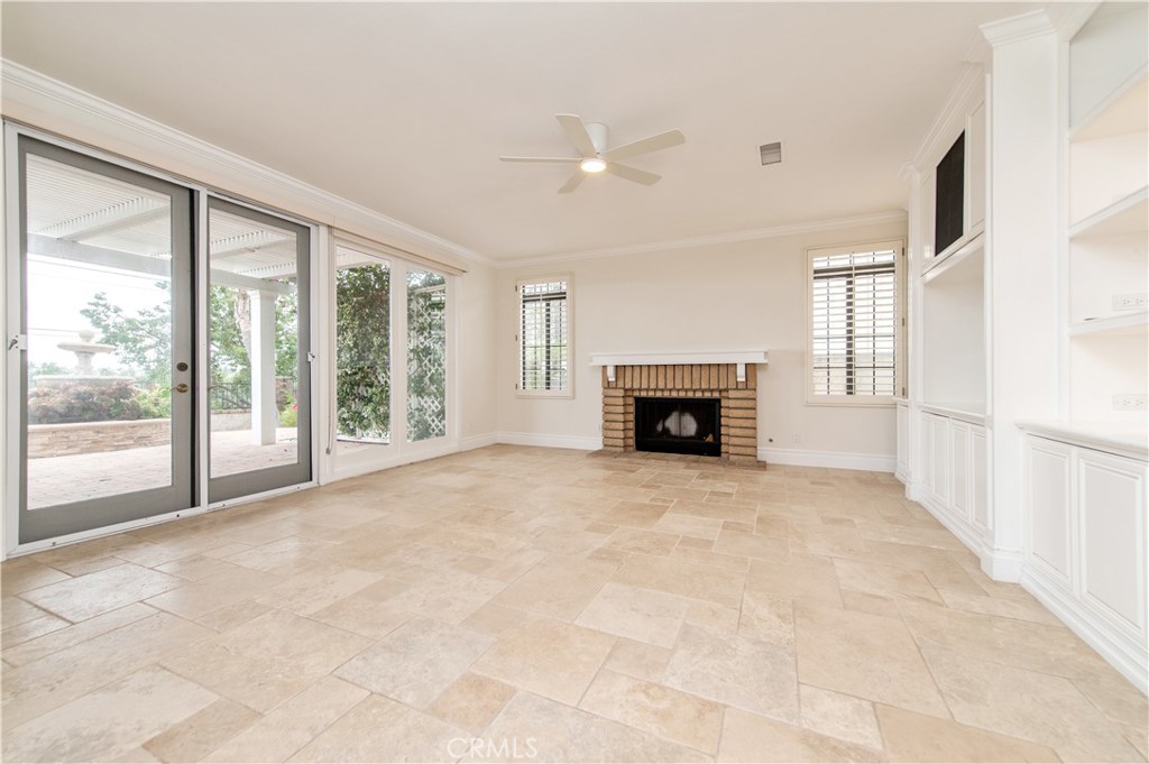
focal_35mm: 14
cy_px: 382
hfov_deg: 104.3
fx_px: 446
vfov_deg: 81.1
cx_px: 574
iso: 200
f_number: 5
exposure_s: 1/100
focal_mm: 14
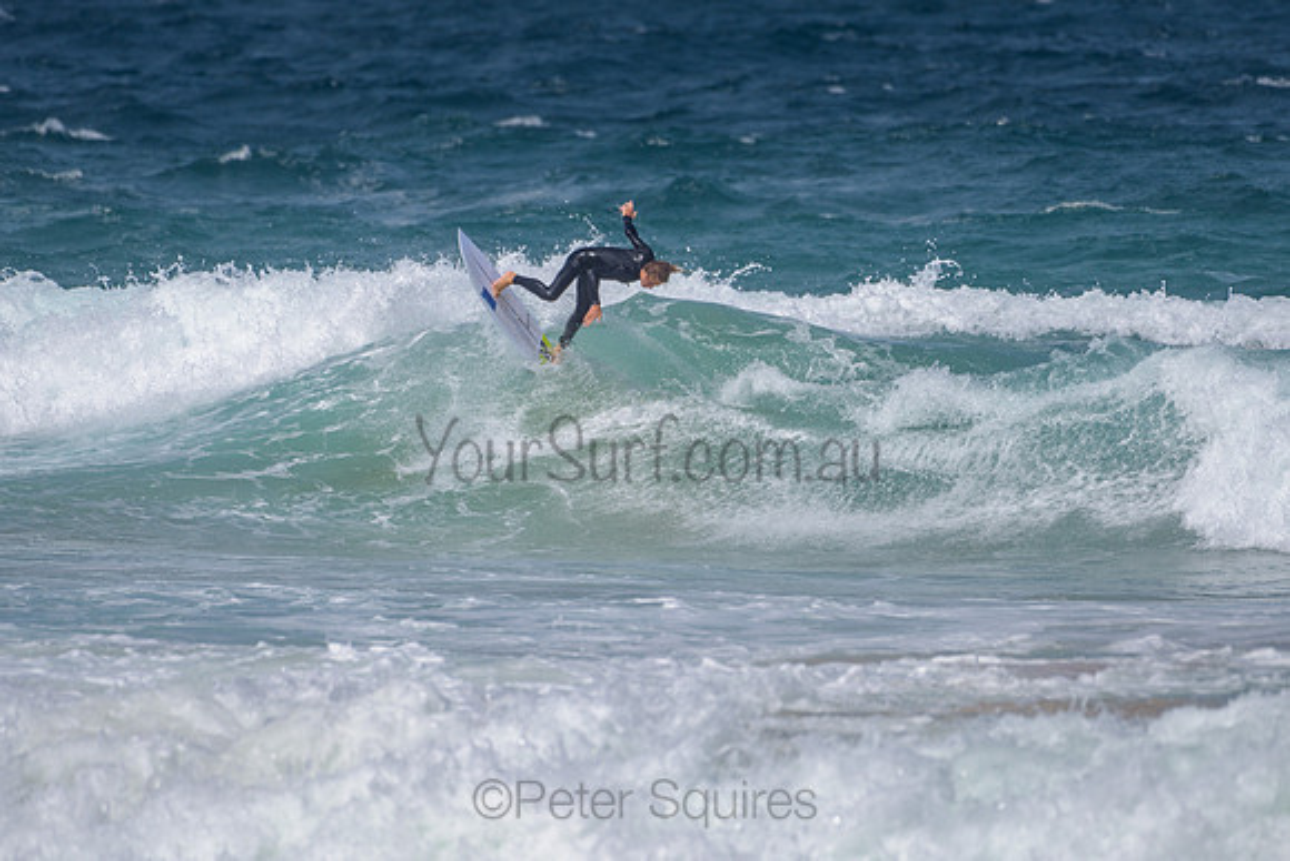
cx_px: 703
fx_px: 21982
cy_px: 396
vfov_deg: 2.2
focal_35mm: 613
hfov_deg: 3.4
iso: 72
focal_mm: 500
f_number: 5.6
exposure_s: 1/2000
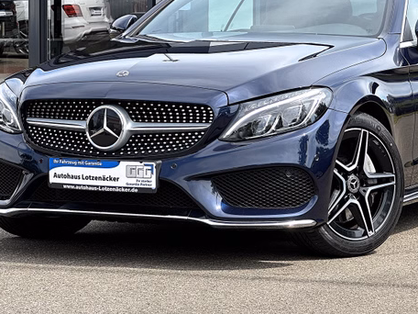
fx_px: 1630
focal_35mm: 135
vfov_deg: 11.0
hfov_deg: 14.6
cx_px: 255
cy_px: 81
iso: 32
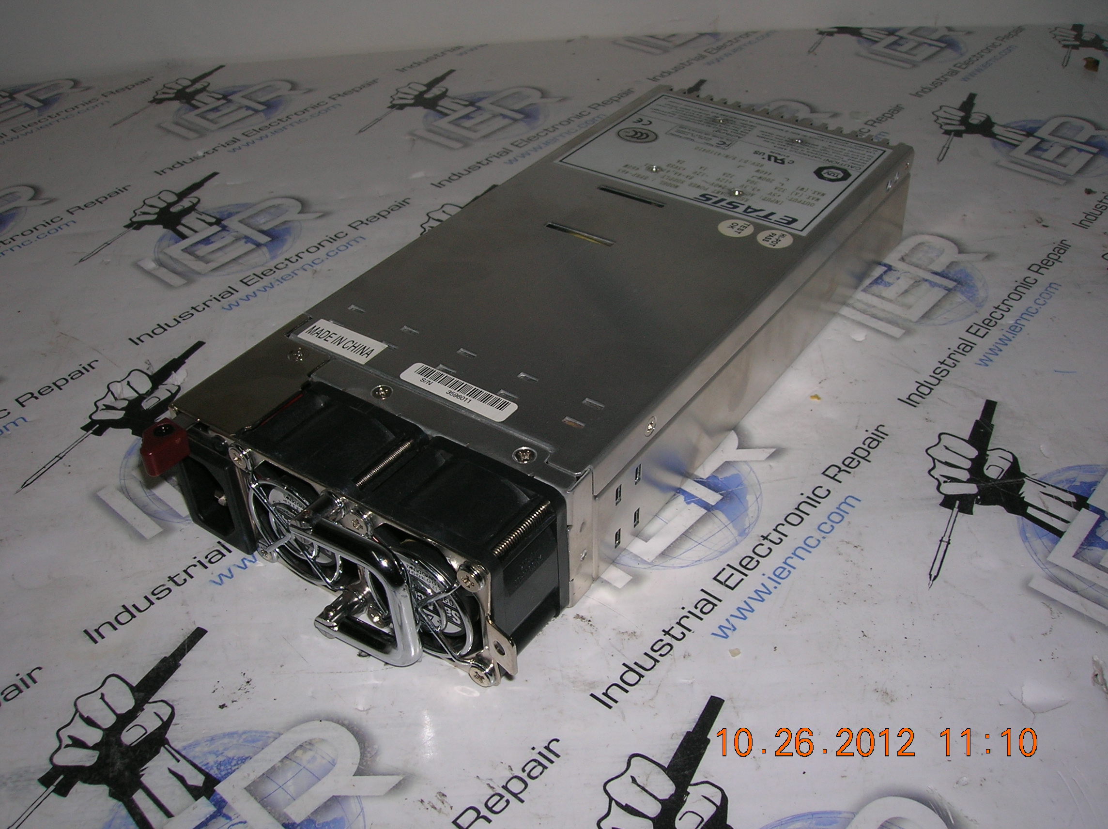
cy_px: 414
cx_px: 554
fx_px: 1087
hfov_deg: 54.0
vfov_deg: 41.7
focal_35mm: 34
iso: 50
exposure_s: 1/60.1
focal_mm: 5.7
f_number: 4.9
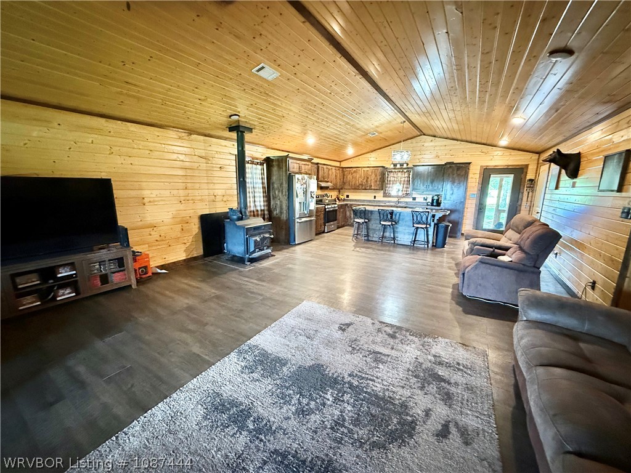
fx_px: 255
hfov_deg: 102.1
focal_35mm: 14
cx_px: 316
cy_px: 236
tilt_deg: -11.1
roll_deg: -0.4
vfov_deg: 85.7
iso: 1000
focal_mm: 2.22
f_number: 2.2
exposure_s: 1/40
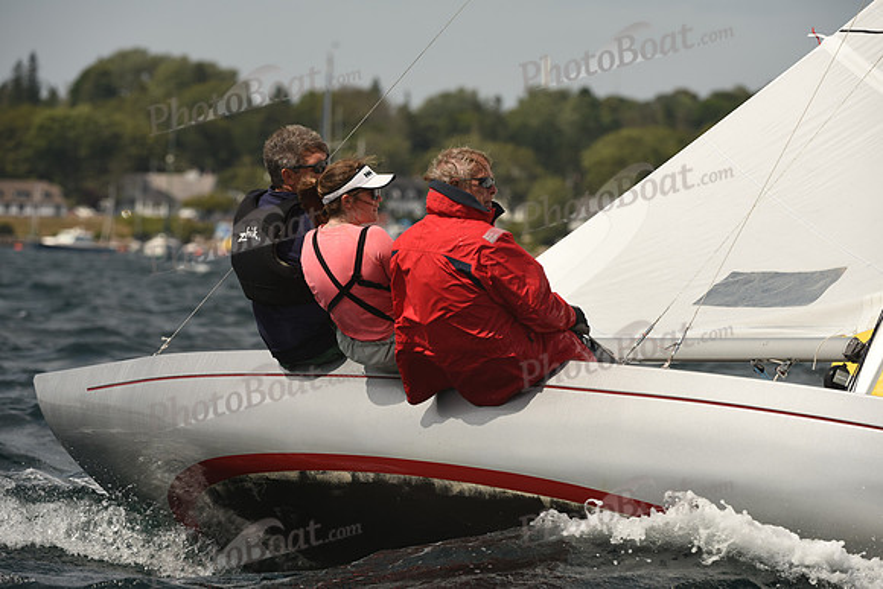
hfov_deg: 7.1
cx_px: 442
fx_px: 7114
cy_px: 294
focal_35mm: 290
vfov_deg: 4.7
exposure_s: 1/1000
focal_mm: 290
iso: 250
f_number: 7.1
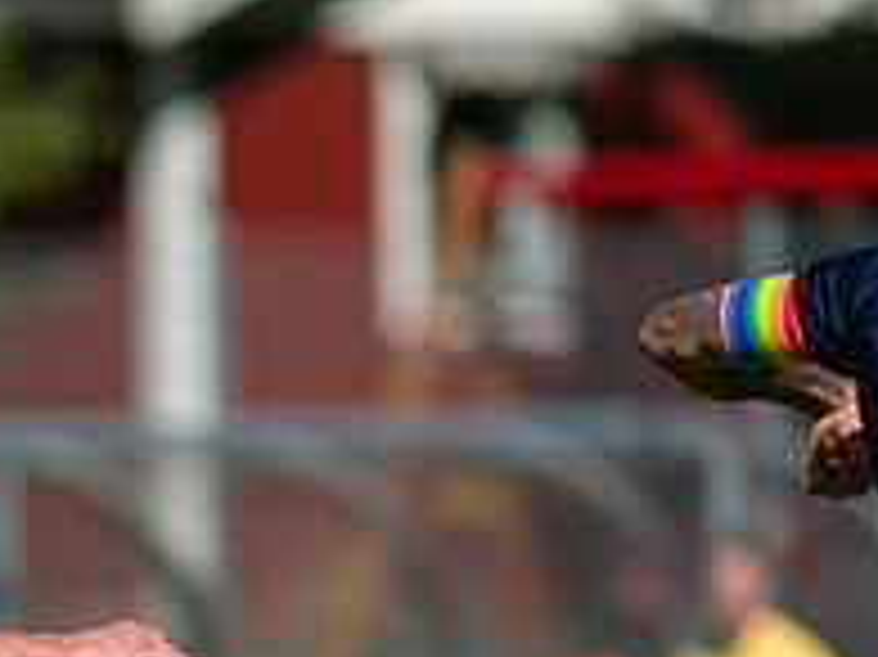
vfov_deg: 1.2
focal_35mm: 1216
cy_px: 870
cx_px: -441
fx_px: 30824
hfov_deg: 1.6
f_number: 3.2
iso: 100
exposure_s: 1/1600
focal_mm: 300
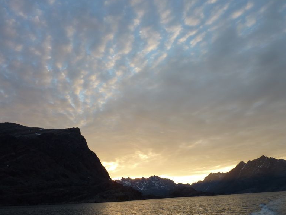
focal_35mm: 26
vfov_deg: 53.1
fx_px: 215
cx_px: 148
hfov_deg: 67.3
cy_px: 107
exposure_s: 1/125
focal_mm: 4.1
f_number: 4
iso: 80
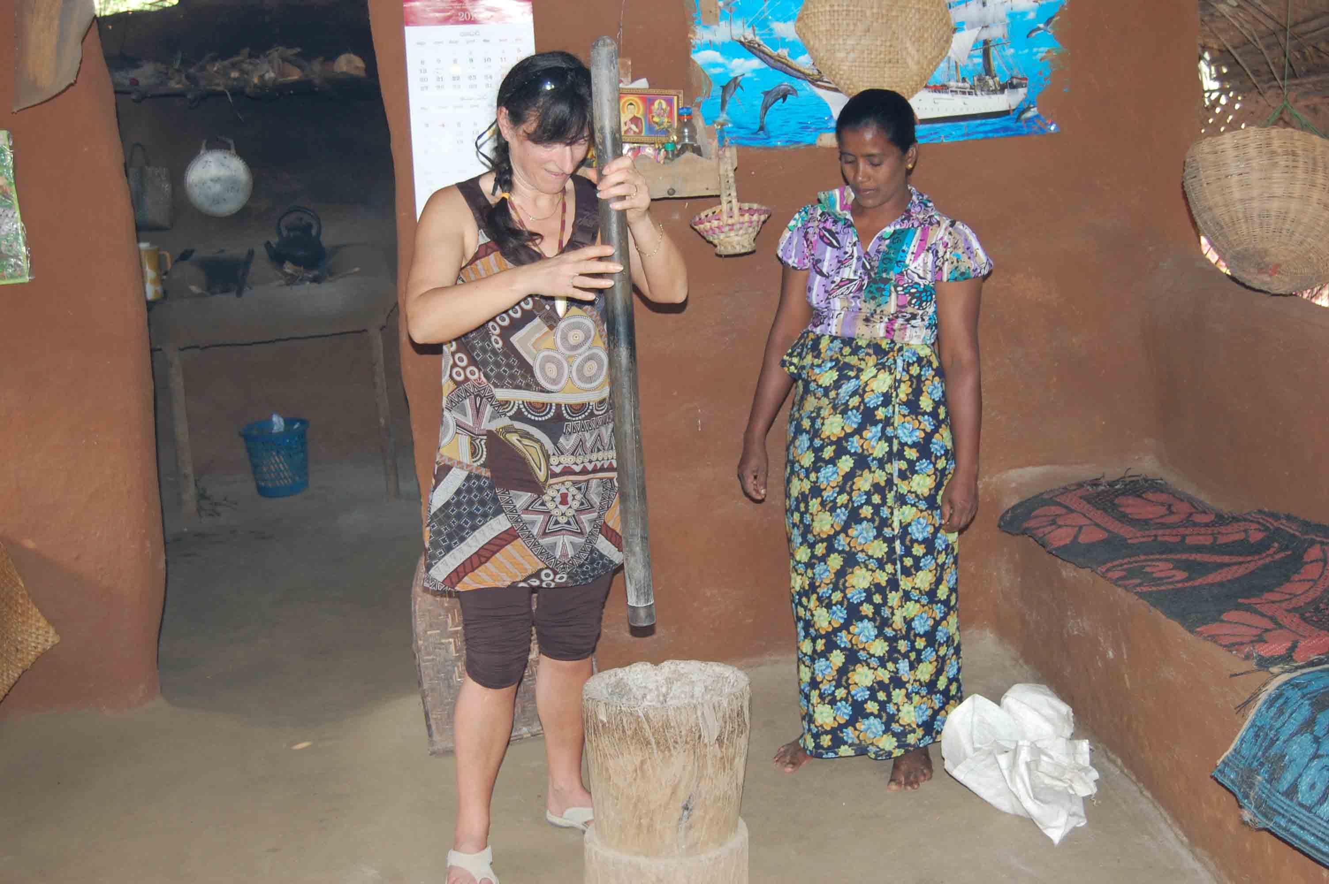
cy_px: 442
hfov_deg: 42.4
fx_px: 1715
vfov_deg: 28.9
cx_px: 664
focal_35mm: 46
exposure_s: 1/60
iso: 400
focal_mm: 31
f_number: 4.5
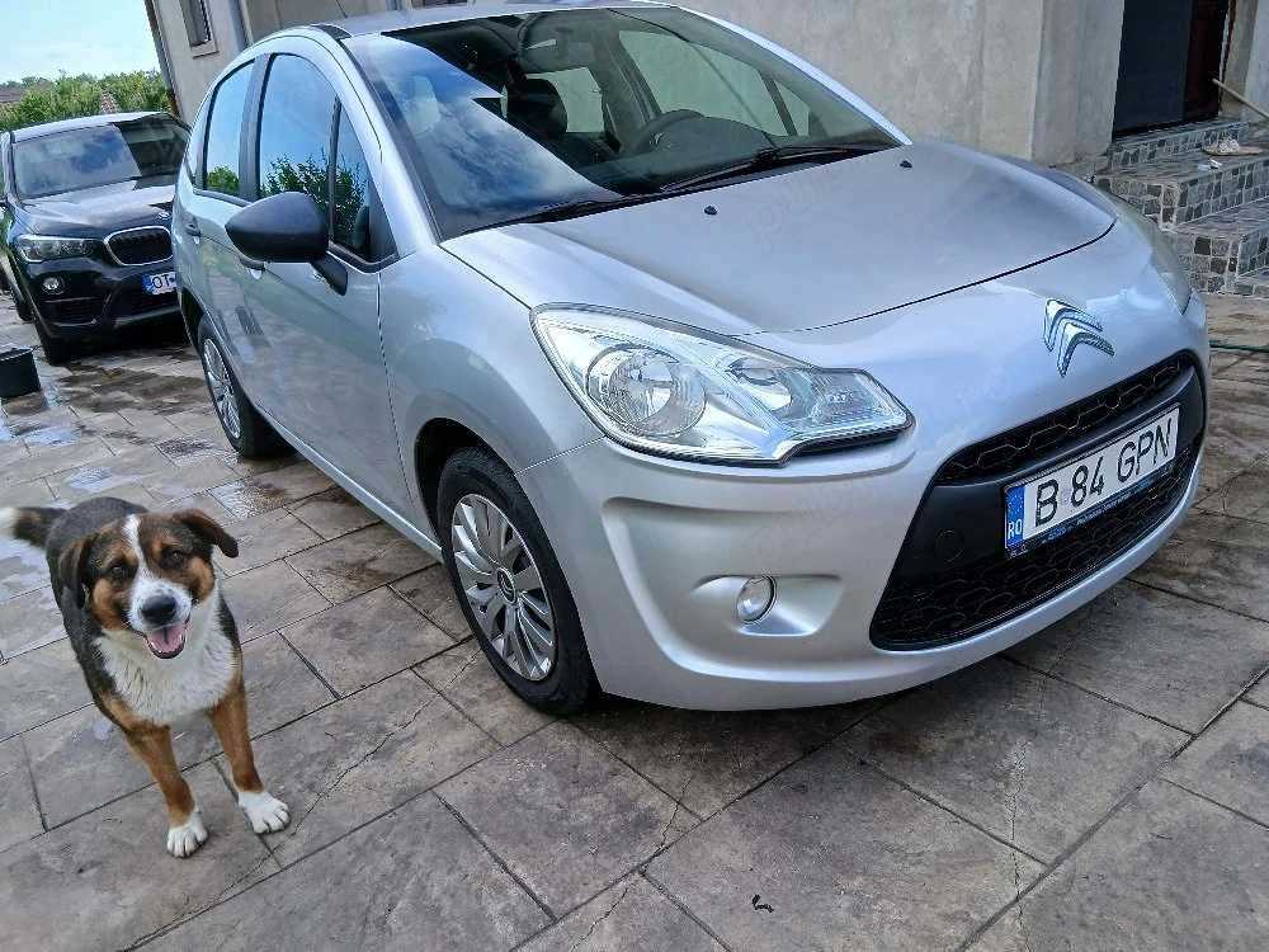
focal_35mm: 26
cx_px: 634
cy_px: 476
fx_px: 953
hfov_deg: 67.3
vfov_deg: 53.1
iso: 20
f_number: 1.8
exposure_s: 1/137
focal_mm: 3.98
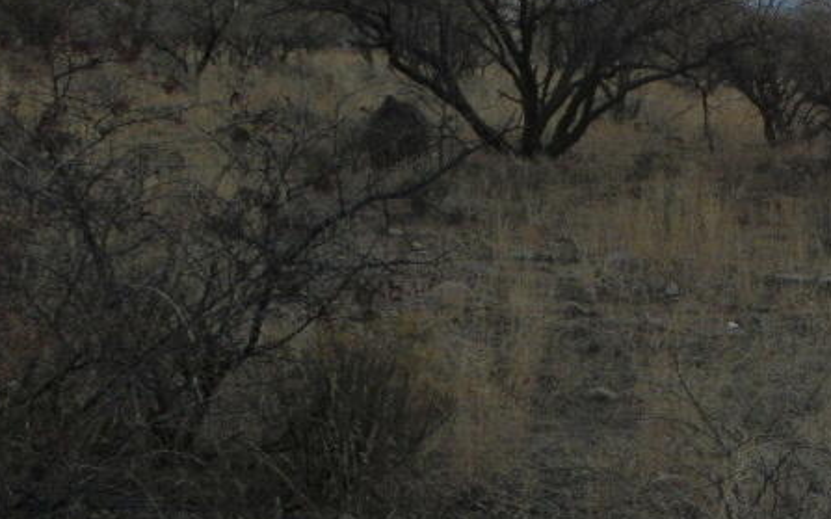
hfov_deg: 23.9
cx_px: 991
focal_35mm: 79
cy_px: 169
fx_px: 1788
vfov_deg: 16.5
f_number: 2.8
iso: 64
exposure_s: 1/60
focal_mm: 4.6
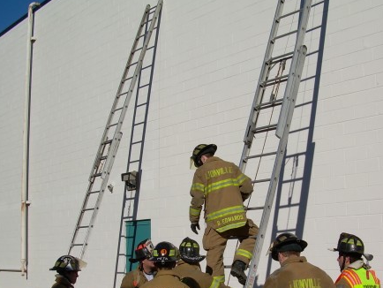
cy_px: 187
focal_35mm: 56
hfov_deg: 34.2
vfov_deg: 26.0
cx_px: 230
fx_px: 620
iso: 50
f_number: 4.6
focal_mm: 6.3
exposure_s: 1/1091
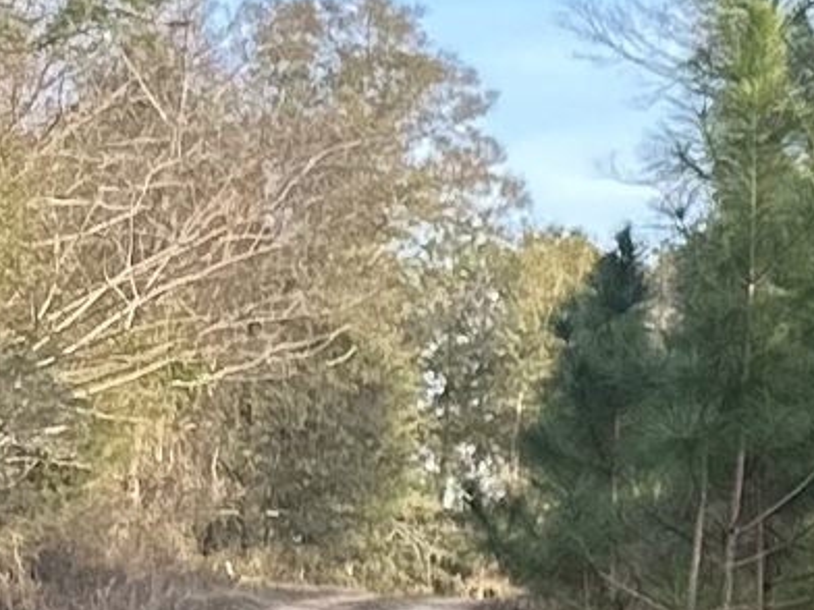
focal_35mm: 188
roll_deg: +0.2
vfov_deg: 7.9
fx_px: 4421
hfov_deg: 8.0
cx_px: 2901
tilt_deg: +7.6
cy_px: 91
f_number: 1.78
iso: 80
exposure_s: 1/506
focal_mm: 6.86
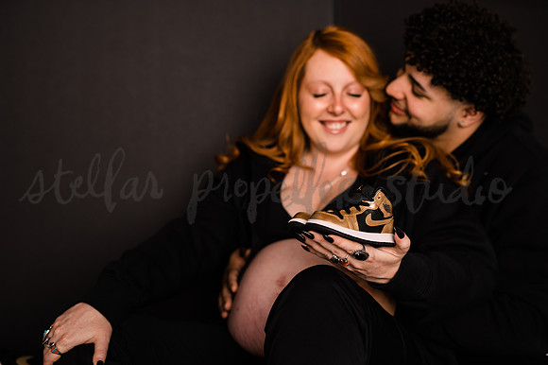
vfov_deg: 27.0
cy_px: 182
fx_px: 761
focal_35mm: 50
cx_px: 274
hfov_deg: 39.6
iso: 200
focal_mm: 50
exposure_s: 1/160
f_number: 2.5
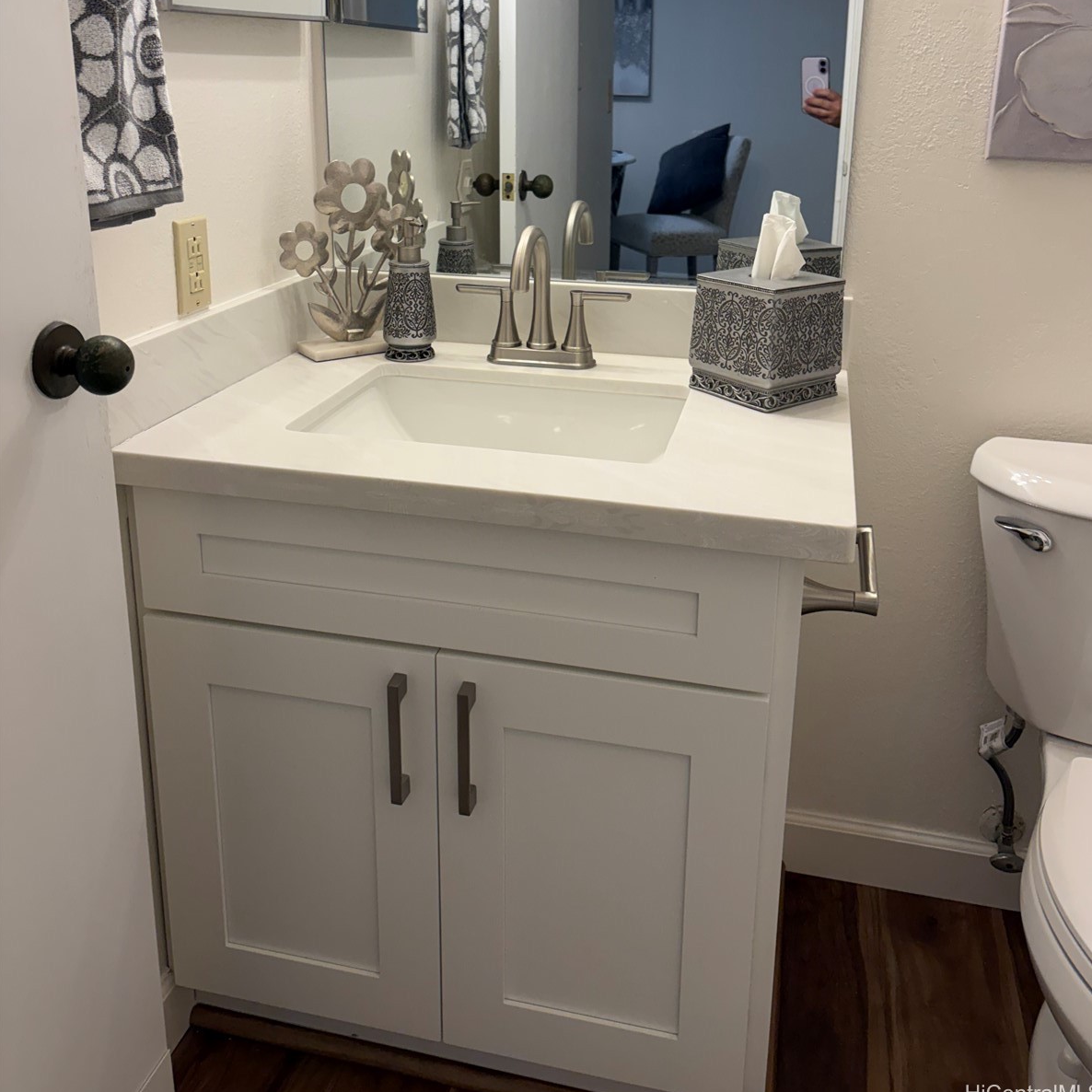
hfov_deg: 52.5
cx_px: 549
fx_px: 1106
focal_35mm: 31
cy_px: 366
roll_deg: -0.7
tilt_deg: -15.7
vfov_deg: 51.6
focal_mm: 5.96
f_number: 1.6
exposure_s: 1/120
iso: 125
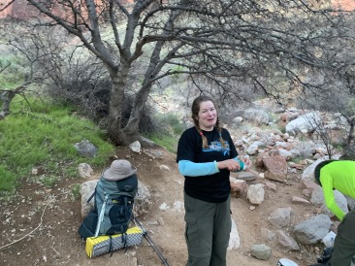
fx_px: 266
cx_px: 178
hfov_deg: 67.3
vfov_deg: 53.0
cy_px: 133
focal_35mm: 26
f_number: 1.8
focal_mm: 4.25
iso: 125
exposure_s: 1/60
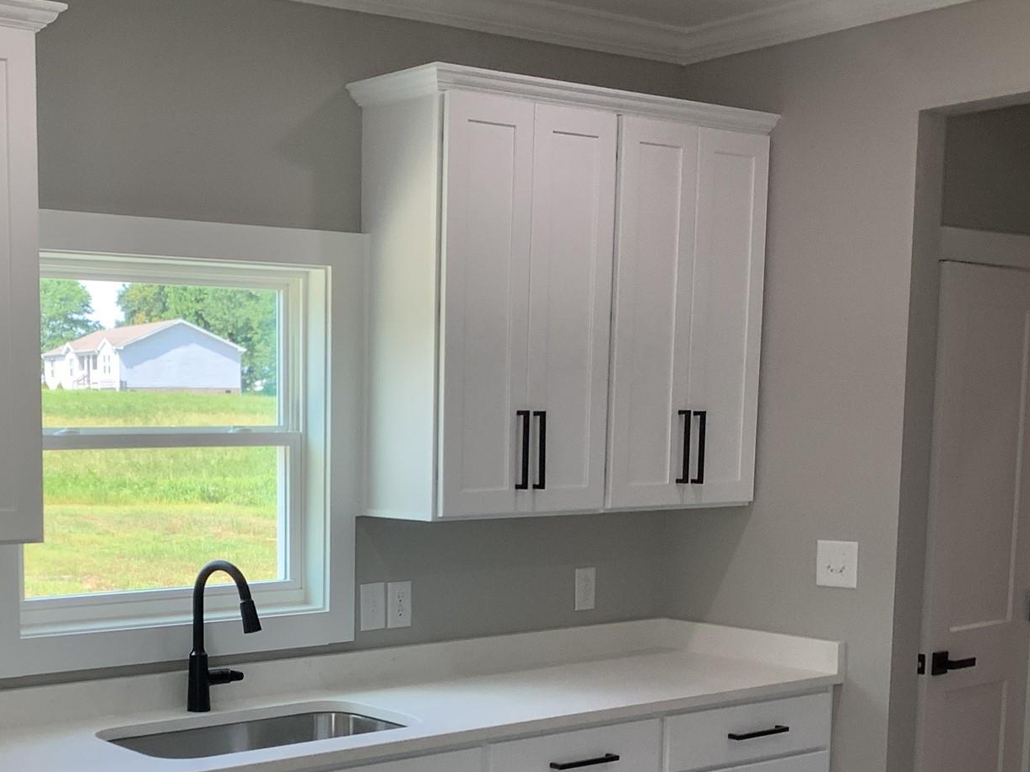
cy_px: 605
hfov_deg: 35.9
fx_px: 1547
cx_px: 249
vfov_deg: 27.5
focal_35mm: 52
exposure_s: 1/120
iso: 50
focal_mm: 3.3
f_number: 2.4
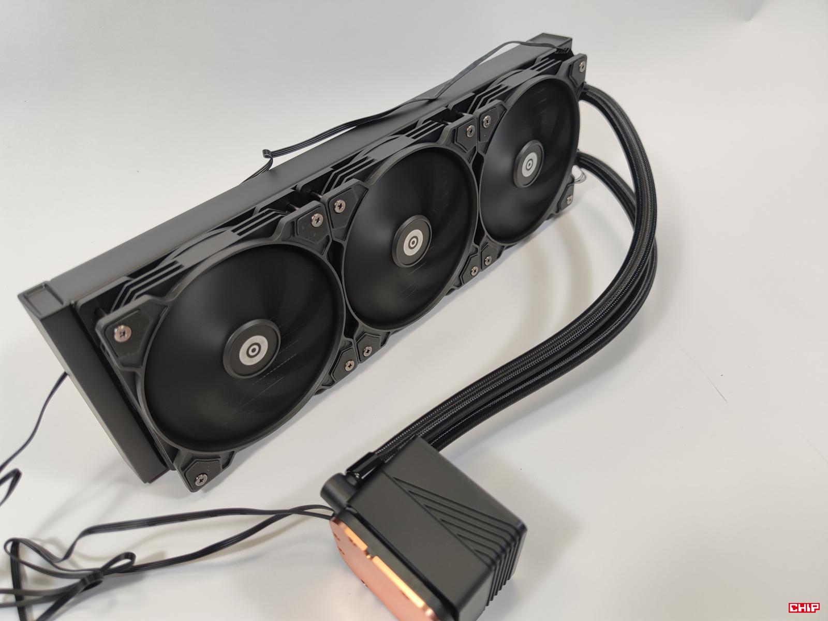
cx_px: 414
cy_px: 310
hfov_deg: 69.4
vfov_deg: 54.9
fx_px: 598
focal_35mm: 25
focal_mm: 6.78
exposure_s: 1/100
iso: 106
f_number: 1.85
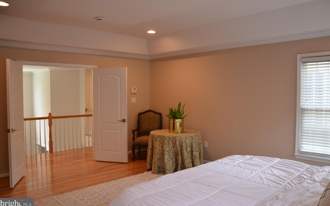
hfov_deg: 66.5
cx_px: 166
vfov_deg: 44.5
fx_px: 252
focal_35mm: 28
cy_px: 98
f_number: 4
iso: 500
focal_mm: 18
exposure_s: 1/60
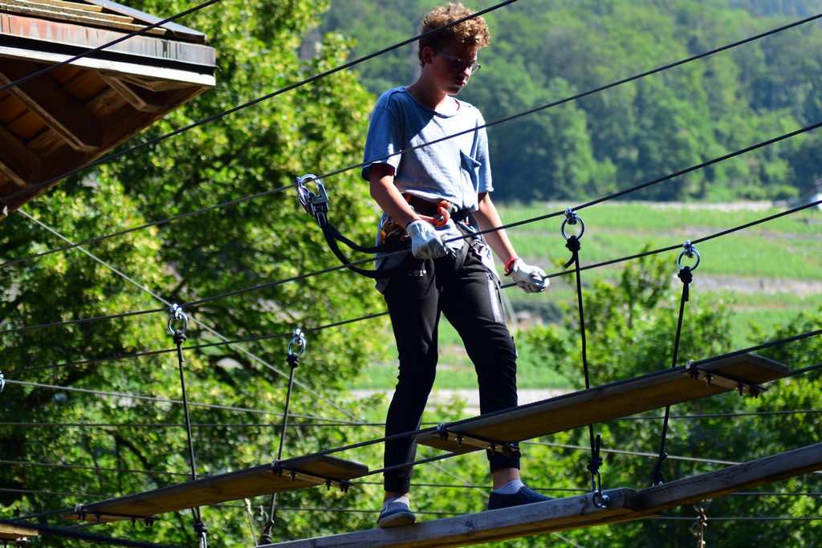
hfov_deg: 19.5
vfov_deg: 13.0
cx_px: 411
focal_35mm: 105
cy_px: 274
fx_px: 2398
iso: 250
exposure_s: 1/640
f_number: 4
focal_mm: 70
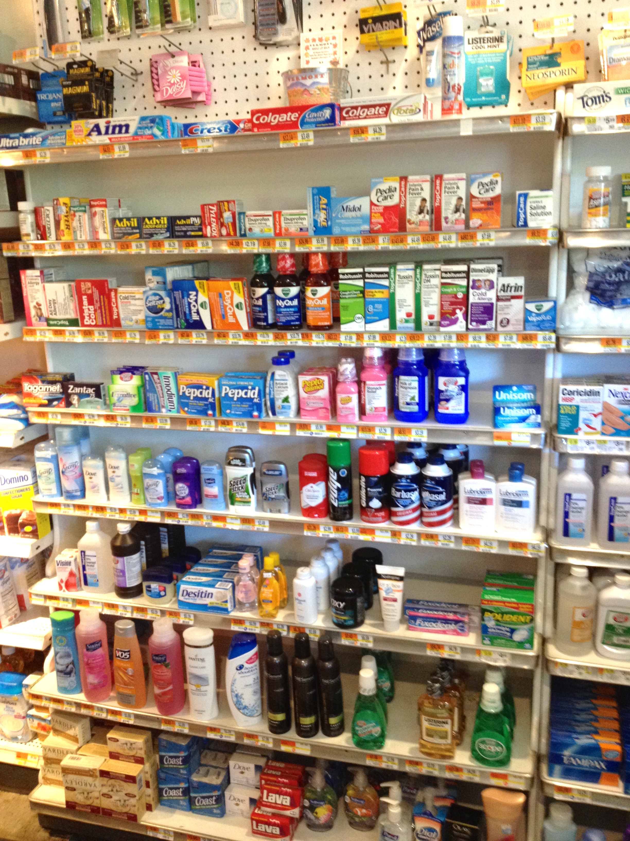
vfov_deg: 52.6
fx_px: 849
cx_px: 315
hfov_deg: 40.7
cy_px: 420
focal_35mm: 35
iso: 200
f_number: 2.4
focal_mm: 4.28
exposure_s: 1/20
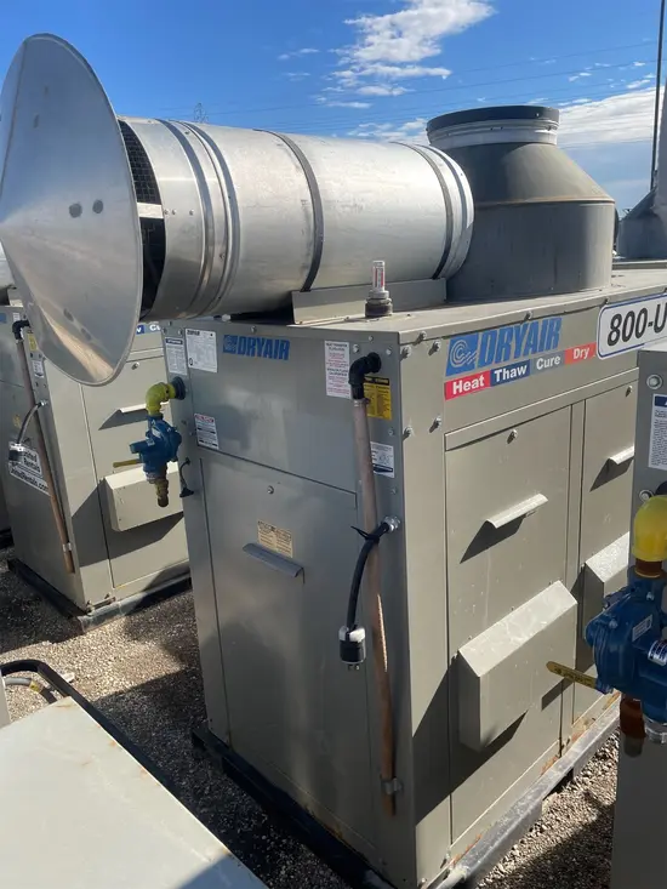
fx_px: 668
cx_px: 334
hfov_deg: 53.1
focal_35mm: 26
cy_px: 444
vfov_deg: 67.3
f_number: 1.6
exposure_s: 1/2353
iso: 32
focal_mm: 4.2
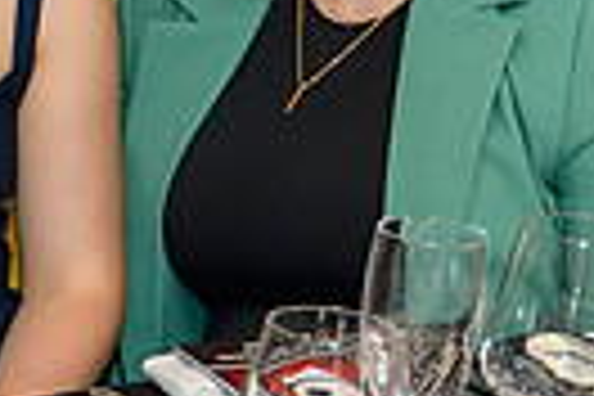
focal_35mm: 164
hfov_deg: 11.6
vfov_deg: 8.4
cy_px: 154
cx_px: -497
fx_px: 2706
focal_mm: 31.5
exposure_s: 1/125
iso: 1250
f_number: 4
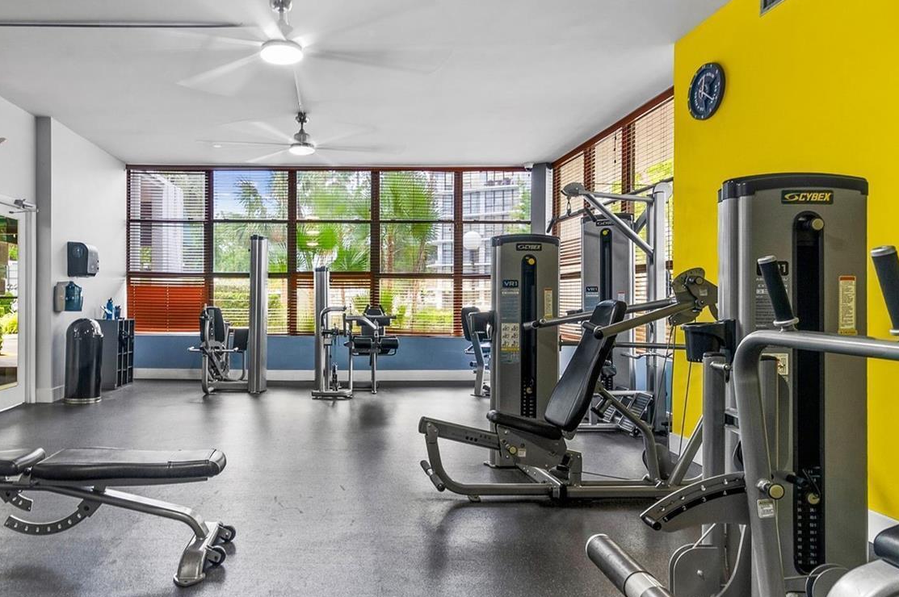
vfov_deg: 54.7
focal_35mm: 23
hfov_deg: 74.4
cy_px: 248
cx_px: 319
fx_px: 574
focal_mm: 16
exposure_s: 1/3
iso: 400
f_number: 8
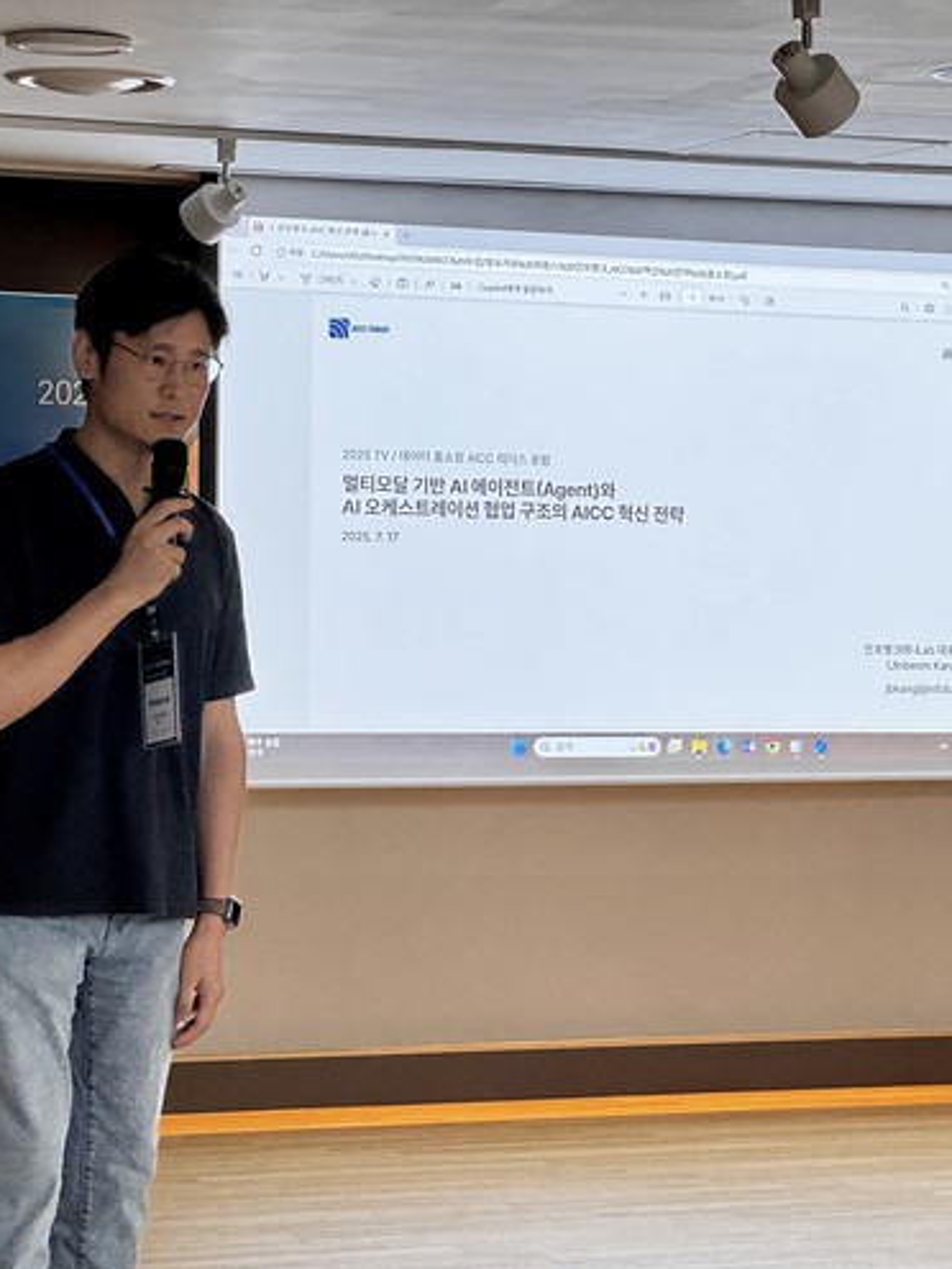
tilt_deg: -1.0
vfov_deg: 18.9
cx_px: 461
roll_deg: -1.1
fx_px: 3814
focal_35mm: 104
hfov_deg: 14.2
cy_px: 638
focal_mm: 9
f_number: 2.8
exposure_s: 1/90
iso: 160
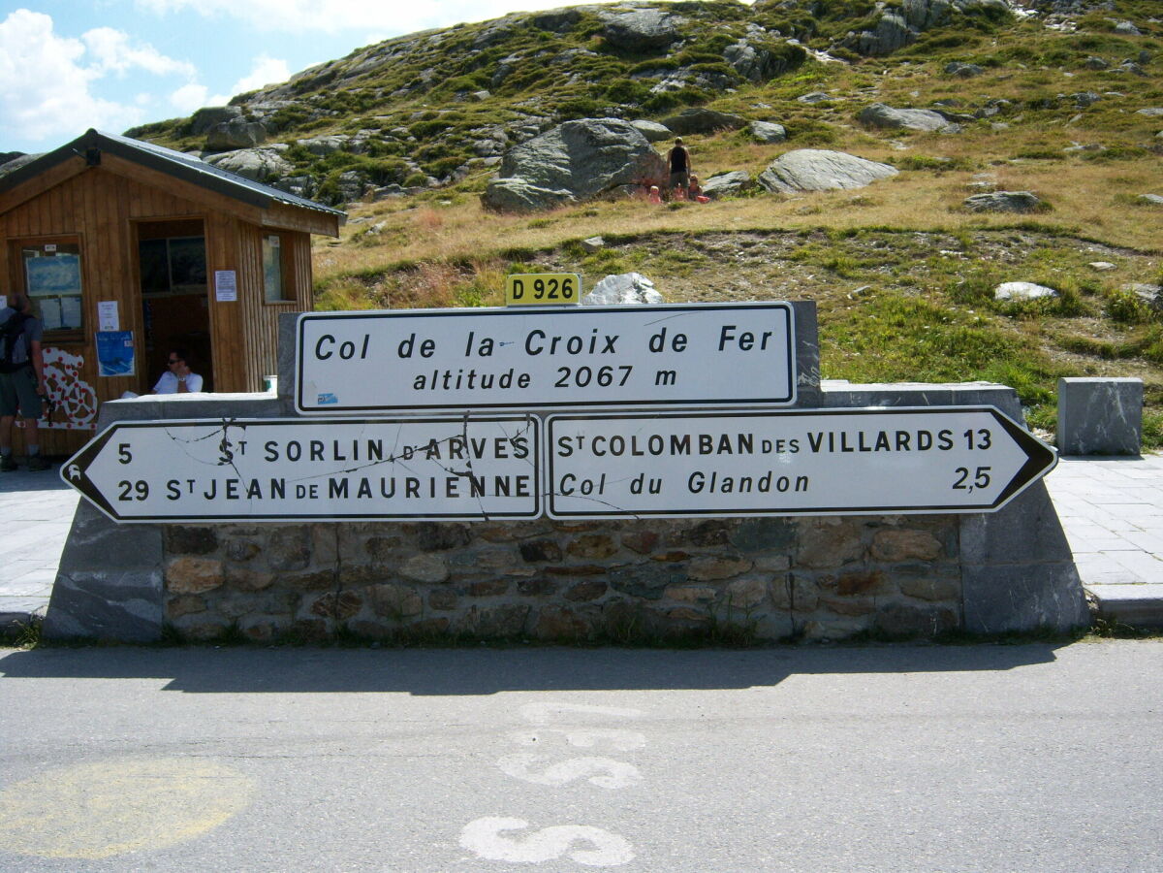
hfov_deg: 51.4
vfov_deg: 39.7
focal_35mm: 36
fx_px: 1209
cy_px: 436
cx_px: 582
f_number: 4.8
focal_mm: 7.5
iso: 80
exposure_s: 1/500
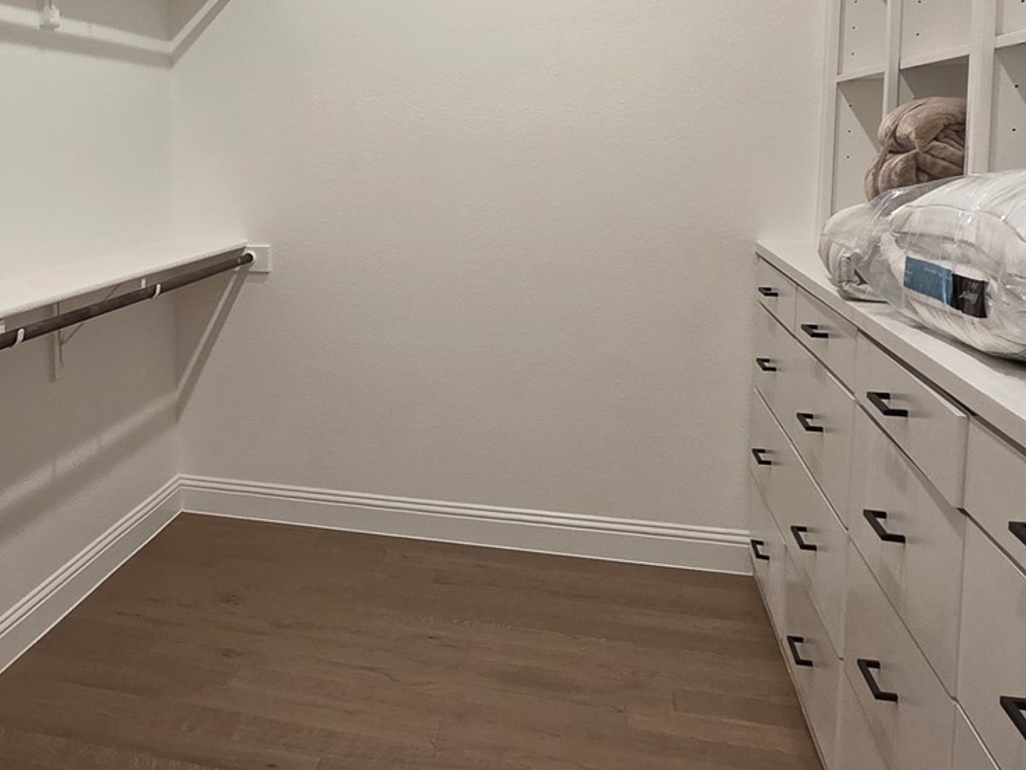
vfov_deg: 39.4
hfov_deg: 47.2
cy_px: 282
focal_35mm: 36
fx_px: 1067
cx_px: 143
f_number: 1.9
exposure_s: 1/120
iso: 250
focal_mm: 2.2
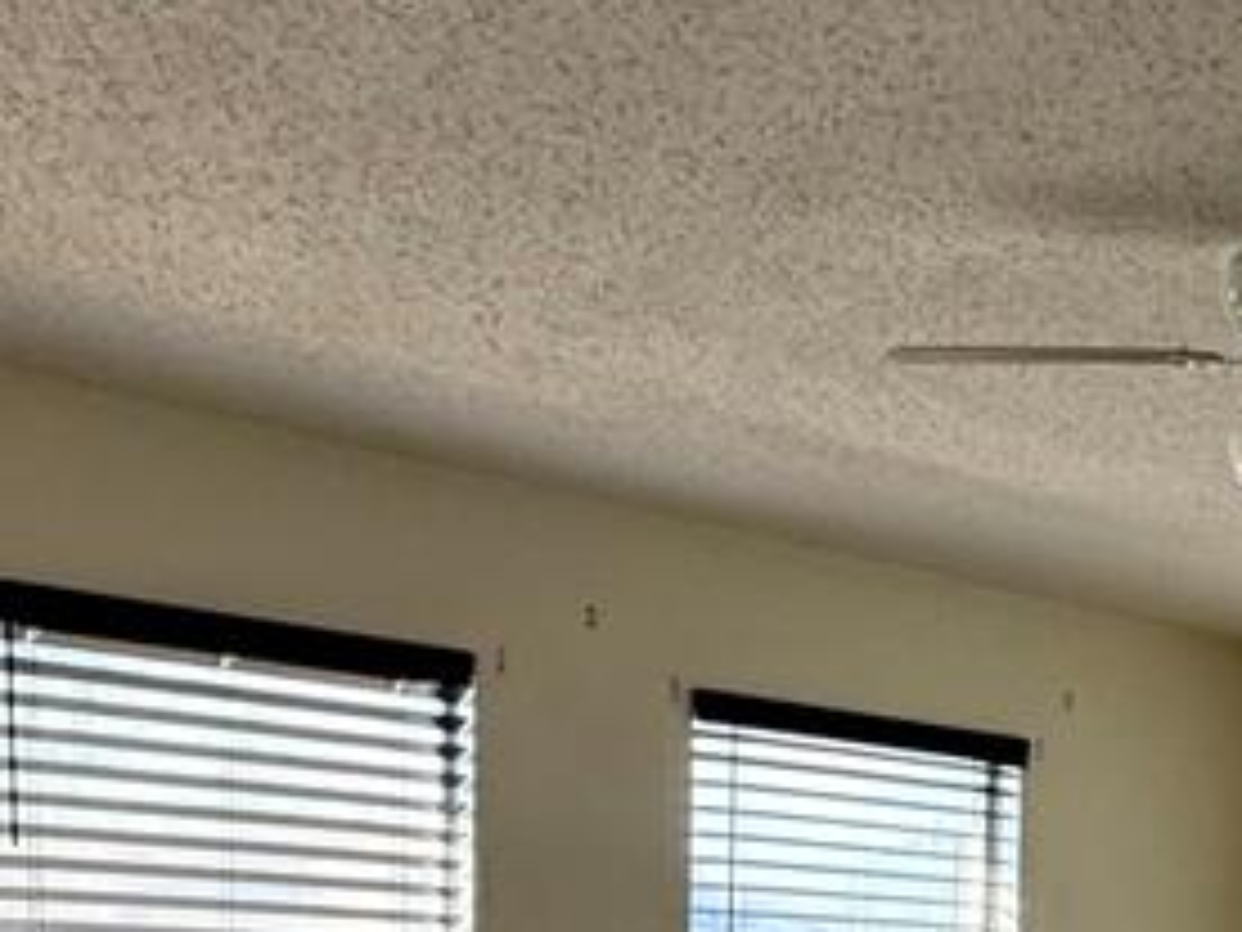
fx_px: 1866
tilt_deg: -4.2
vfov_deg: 24.8
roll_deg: -3.0
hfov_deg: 33.1
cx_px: 1296
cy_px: 1168
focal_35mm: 52
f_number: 2.2
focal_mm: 2.22
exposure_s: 1/99
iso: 64
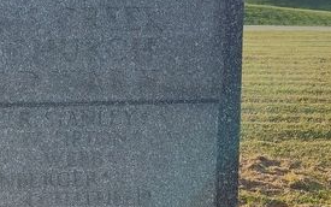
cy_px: 161
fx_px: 641
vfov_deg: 18.2
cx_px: 6
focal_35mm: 71
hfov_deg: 27.4
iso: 100
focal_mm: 5.56
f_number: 1.8
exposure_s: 1/1027
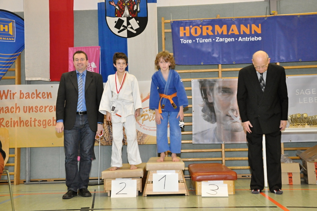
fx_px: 396
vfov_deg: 29.8
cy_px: 106
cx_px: 158
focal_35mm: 45
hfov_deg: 43.7
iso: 2000
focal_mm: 30
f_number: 7.1
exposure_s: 1/60
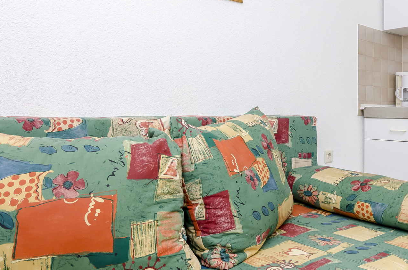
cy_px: 100
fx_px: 373
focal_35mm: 33
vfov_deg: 39.5
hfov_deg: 56.8
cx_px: 246
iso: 250
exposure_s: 1/100
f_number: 8
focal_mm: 10
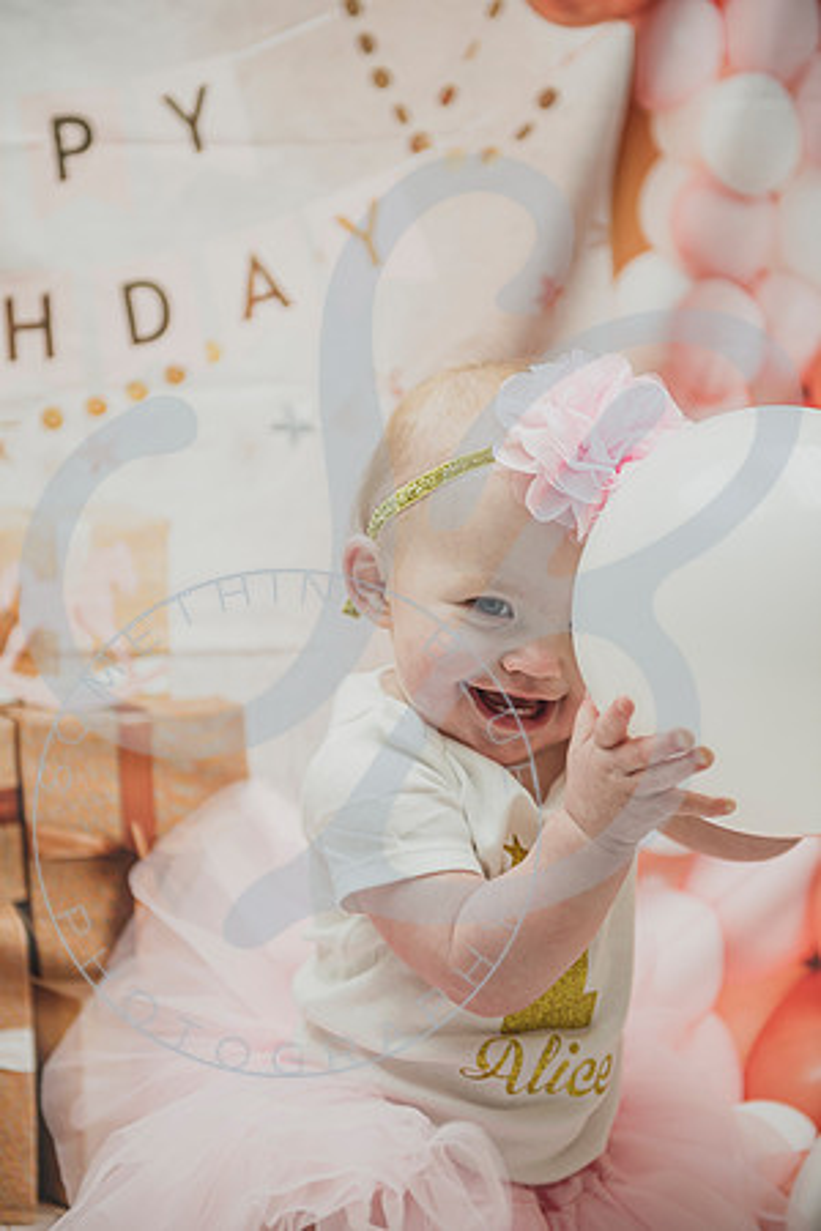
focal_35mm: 70
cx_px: 410
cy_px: 616
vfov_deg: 28.8
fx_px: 2394
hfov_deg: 19.5
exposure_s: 1/125
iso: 200
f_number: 2.8
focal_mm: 70
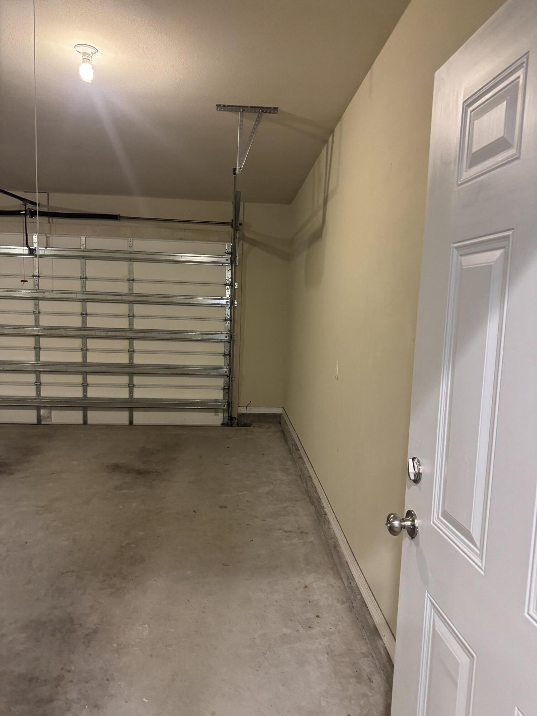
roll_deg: -3.0
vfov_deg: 71.6
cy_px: 358
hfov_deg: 56.8
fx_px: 496
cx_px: 268
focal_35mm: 24
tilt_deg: -6.0
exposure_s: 1/60
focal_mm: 6.76
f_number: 1.78
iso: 500
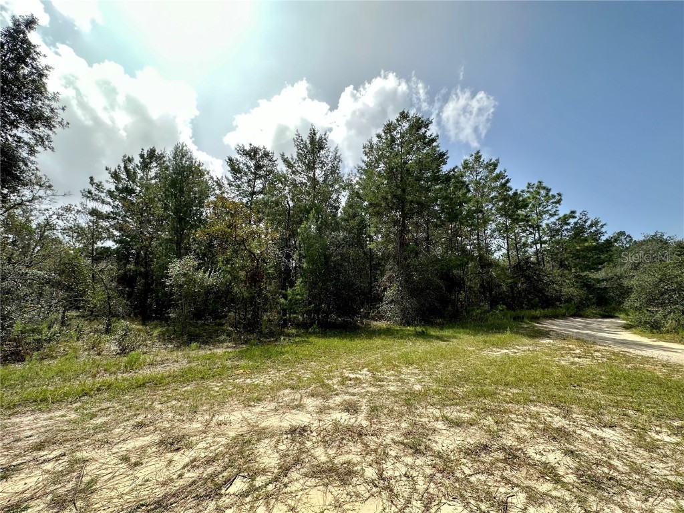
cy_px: 256
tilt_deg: +8.3
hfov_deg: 102.1
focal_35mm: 14
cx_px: 342
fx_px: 277
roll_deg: +0.4
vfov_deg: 85.7
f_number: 2.2
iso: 40
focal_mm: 2.22
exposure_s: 1/1024
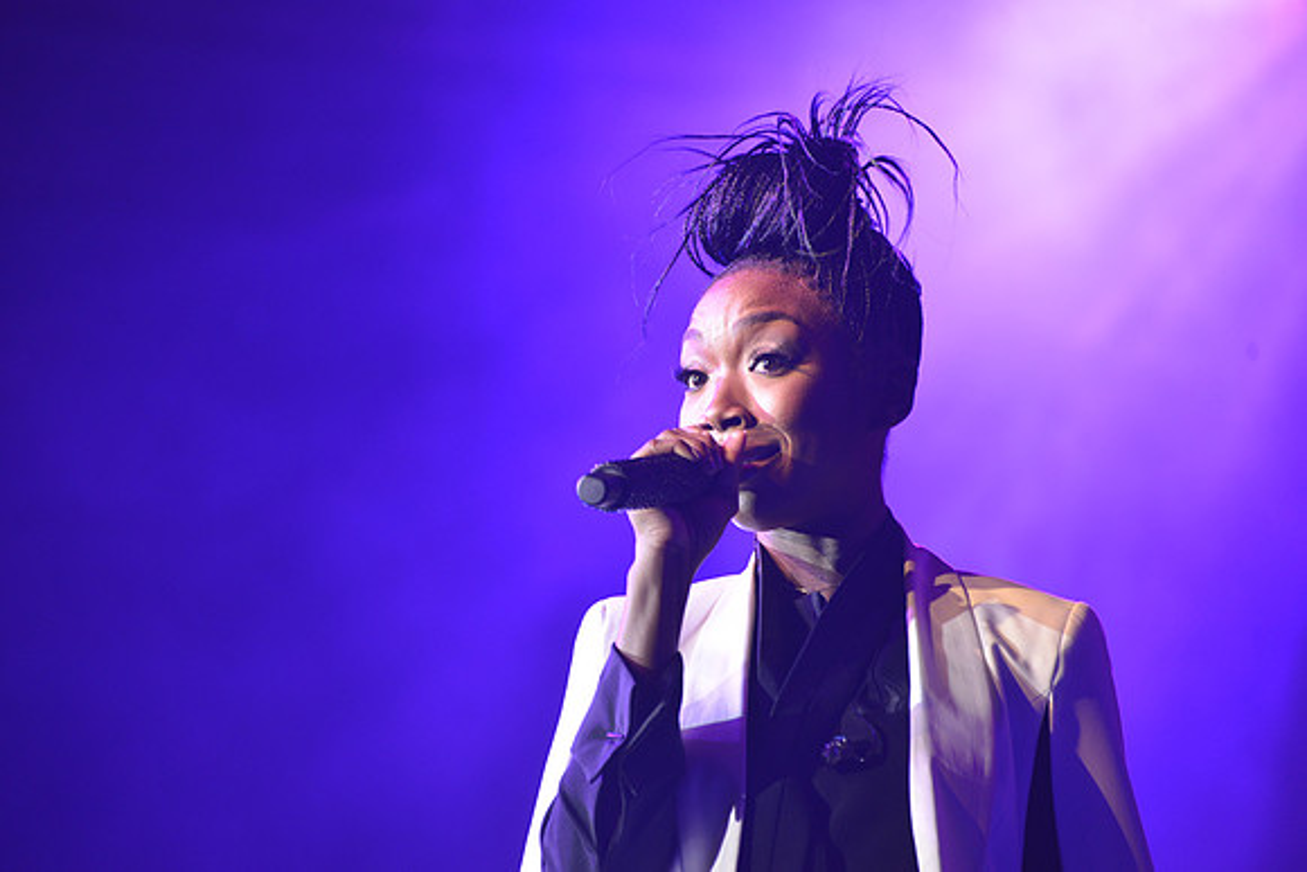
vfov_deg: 8.1
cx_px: 654
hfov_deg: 12.1
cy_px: 436
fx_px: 6173
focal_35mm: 170
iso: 1000
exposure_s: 1/125
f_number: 5
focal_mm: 170
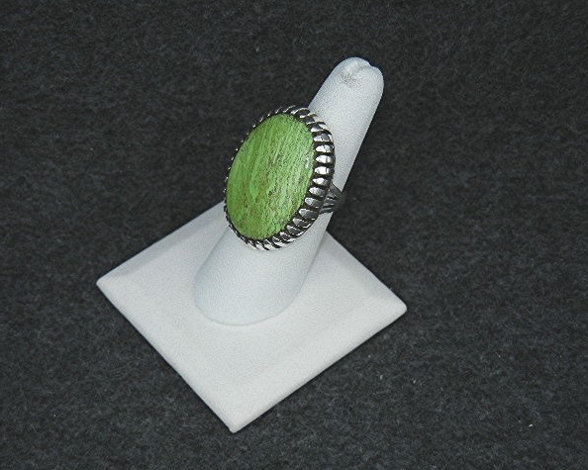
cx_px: 284
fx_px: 1409
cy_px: 235
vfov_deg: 18.9
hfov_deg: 23.6
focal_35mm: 81
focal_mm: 13.9
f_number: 4.3
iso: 322
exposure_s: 1/30
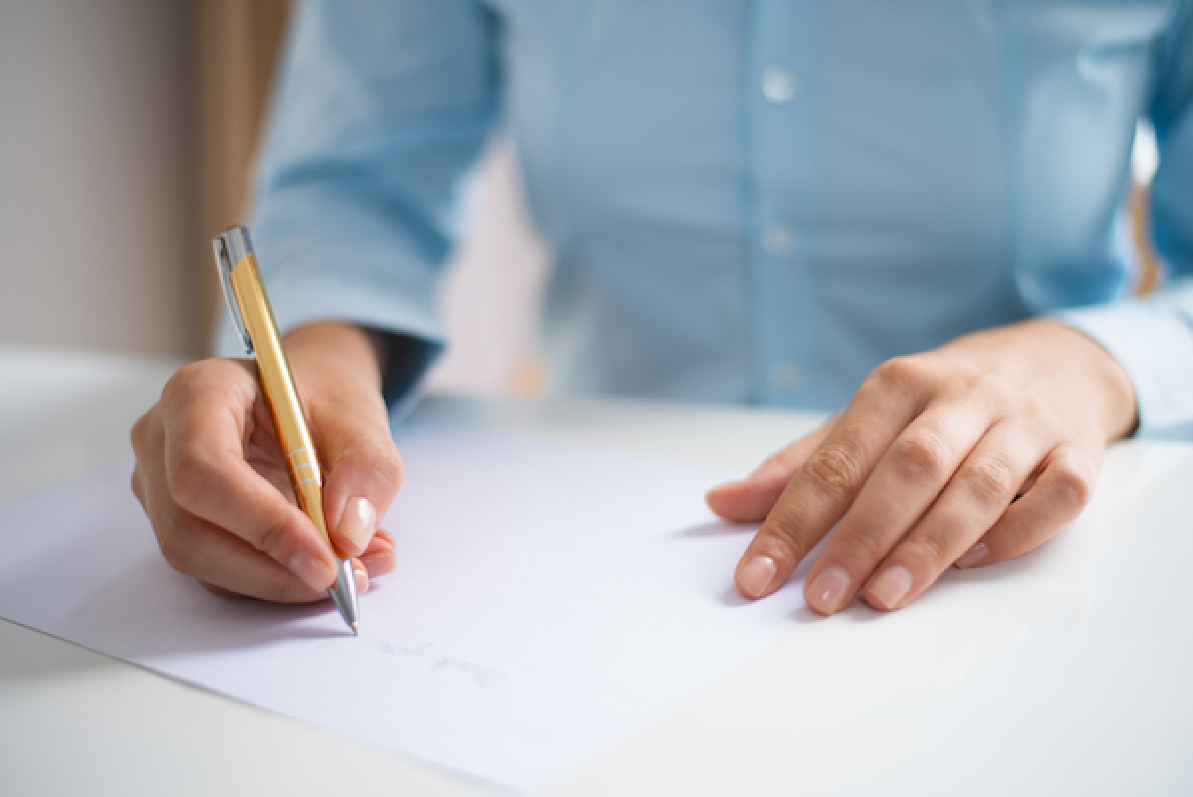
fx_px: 1658
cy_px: 398
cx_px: 596
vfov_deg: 27.0
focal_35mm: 50
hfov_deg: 39.6
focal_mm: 50
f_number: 1.8
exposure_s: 1/200
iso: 100
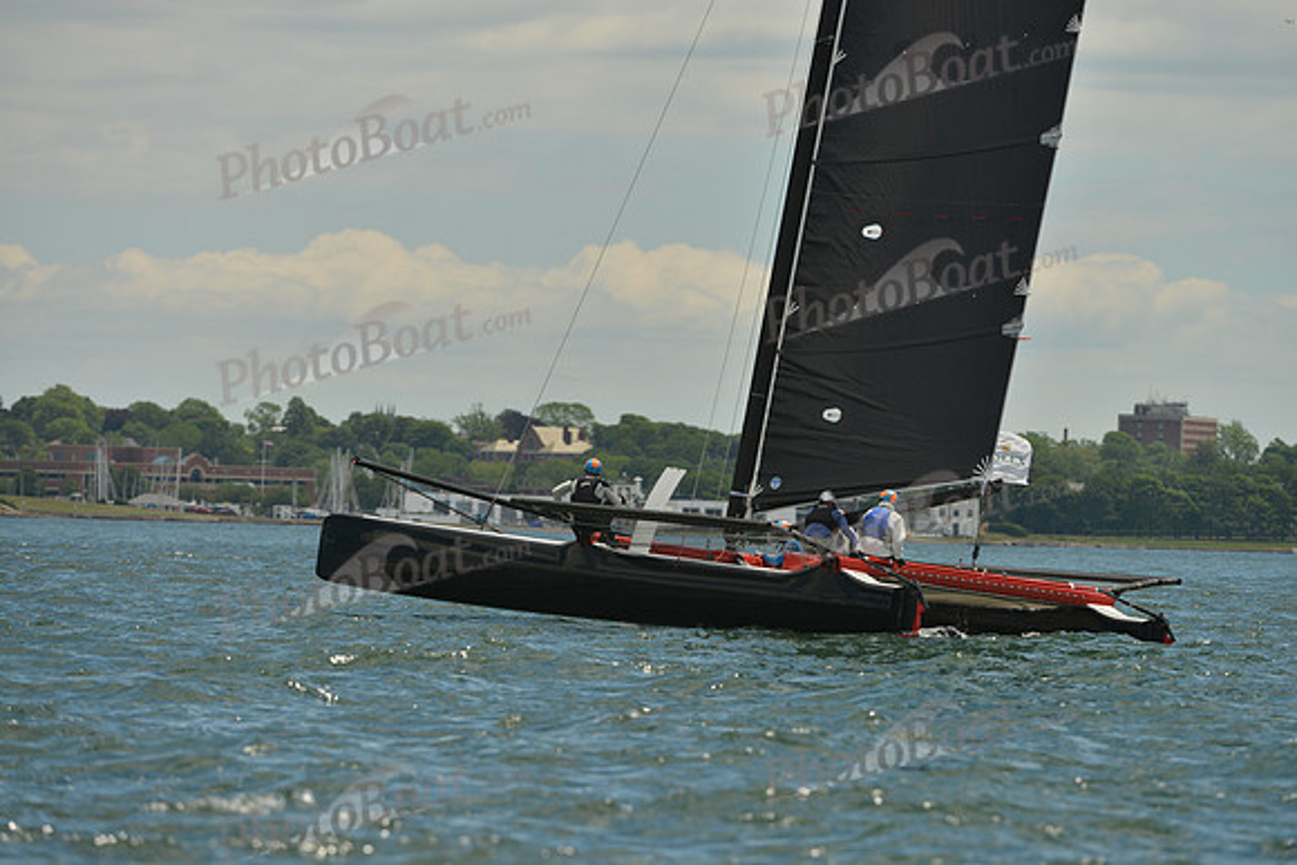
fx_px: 11891
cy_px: 432
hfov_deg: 6.2
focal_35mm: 330
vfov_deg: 4.2
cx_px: 648
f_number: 6.3
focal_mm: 330
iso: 200
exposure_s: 1/1000
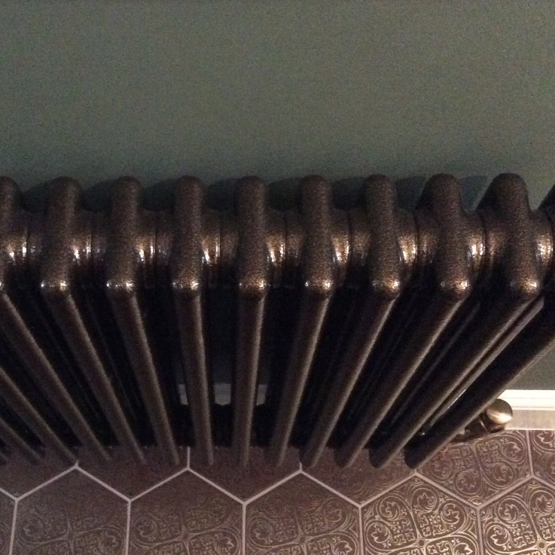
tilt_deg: -66.4
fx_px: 834
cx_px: 194
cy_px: 289
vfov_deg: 36.8
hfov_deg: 36.5
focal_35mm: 46
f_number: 2.4
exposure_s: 1/17
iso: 800
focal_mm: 3.3
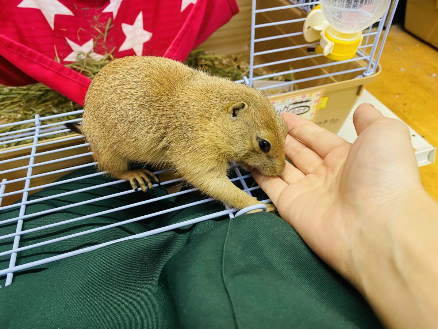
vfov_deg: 53.1
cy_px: 164
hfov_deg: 67.3
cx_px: 219
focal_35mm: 26
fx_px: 329
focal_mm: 4.25
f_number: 1.8
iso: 100
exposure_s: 1/50
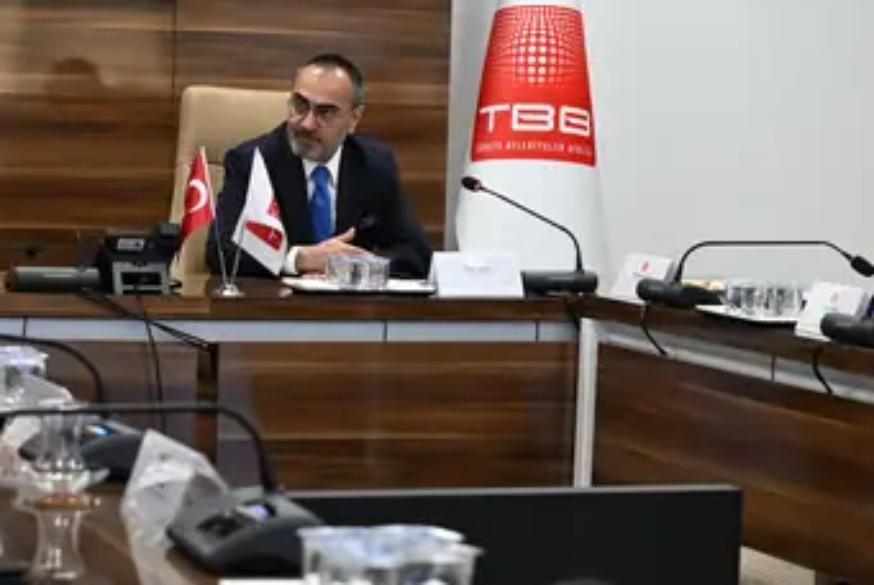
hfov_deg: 17.6
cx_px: 292
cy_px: 282
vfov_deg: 11.8
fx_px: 2819
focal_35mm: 116
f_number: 4.5
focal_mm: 44
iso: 3200
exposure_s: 1/250
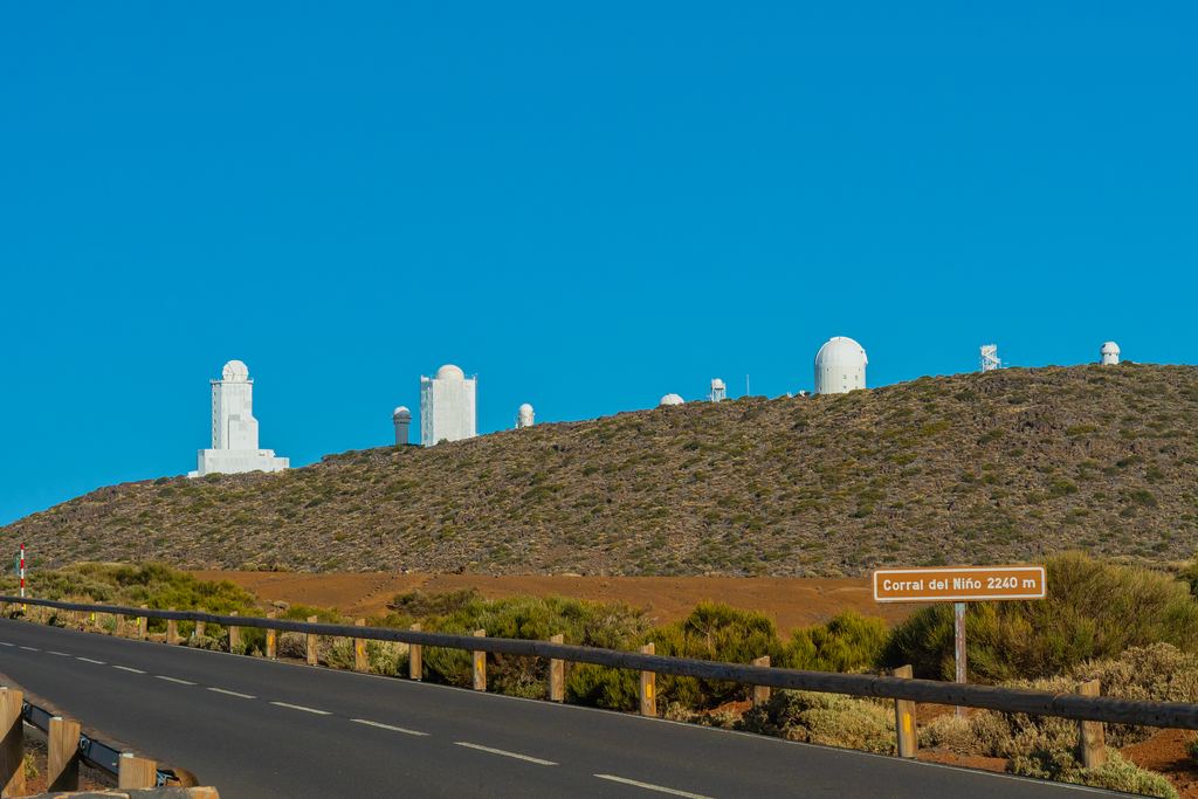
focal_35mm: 105
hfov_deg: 19.5
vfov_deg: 13.0
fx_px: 3494
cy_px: 400
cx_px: 599
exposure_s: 1/320
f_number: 22
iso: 1250
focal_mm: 105
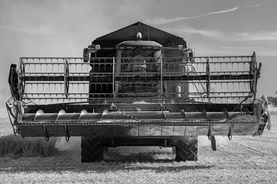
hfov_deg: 23.4
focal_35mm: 87
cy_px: 92
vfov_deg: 15.7
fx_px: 669
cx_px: 138
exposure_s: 1/320
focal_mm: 58
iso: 140
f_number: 8
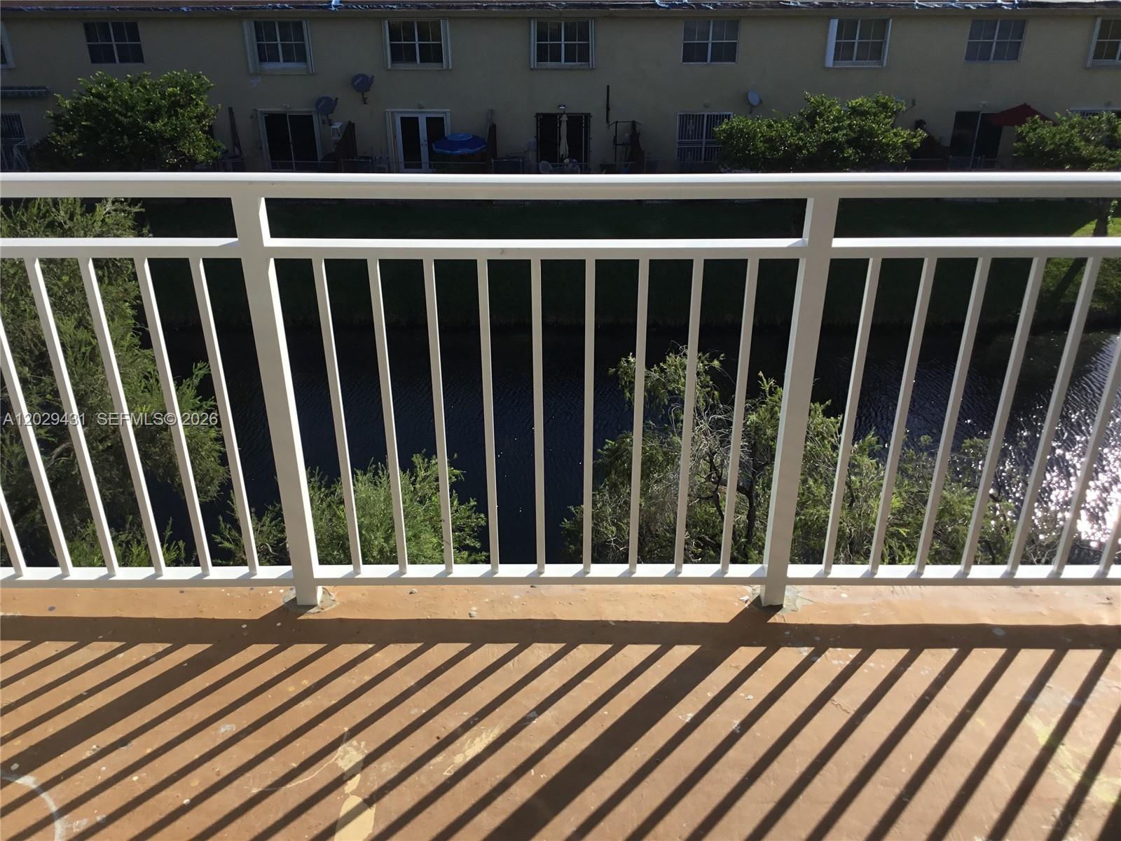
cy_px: 420
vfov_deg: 45.4
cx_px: 560
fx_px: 1004
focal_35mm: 31
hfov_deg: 58.4
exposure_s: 1/1087
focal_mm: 3.3
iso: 25
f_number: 2.4
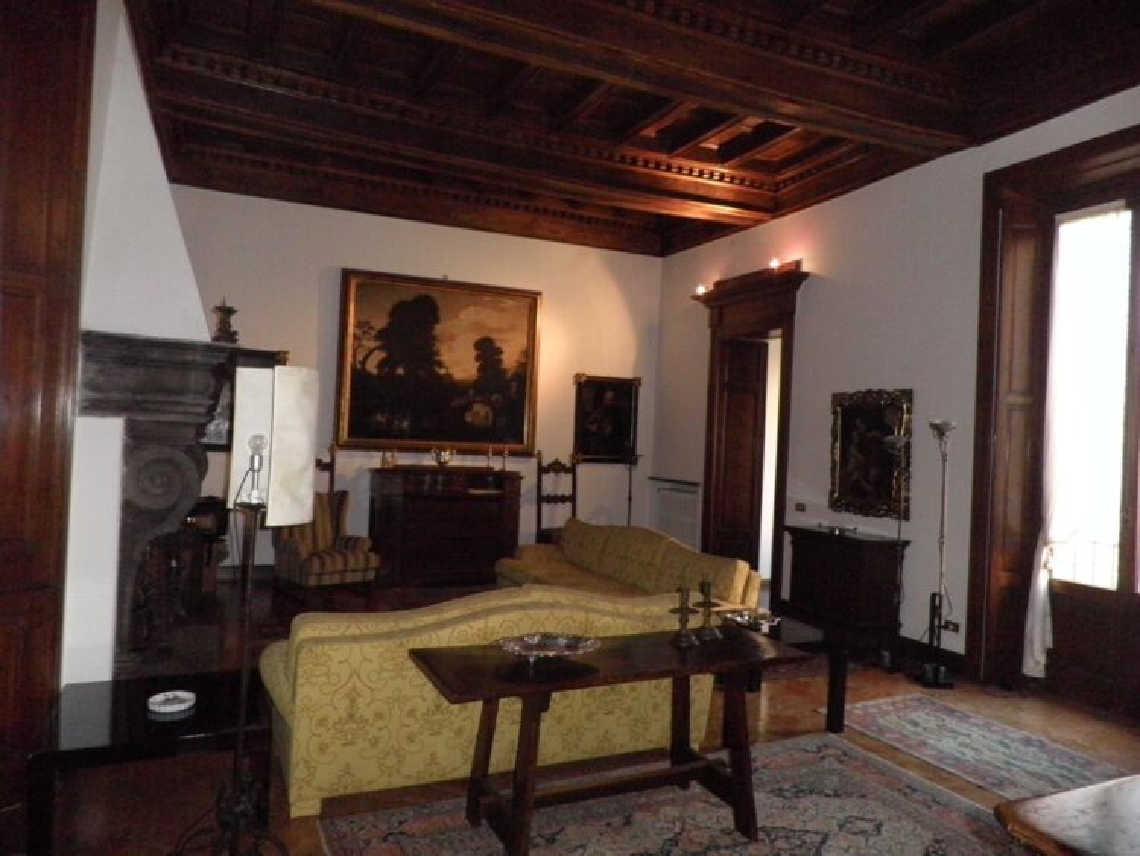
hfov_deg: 71.6
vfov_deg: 56.8
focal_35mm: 24
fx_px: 791
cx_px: 570
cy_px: 428
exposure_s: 1/30
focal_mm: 4.3
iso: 500
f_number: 3.3
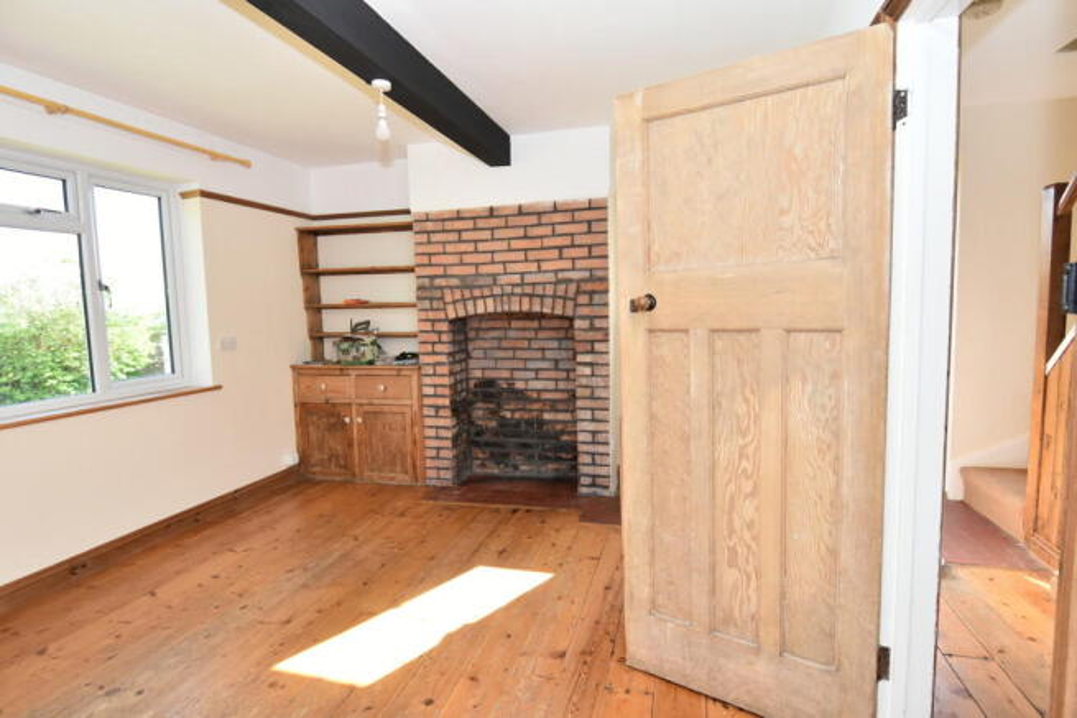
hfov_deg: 90.0
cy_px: 359
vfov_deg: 67.4
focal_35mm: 18
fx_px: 539
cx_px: 538
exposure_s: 1/200
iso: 400
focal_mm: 12
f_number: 5
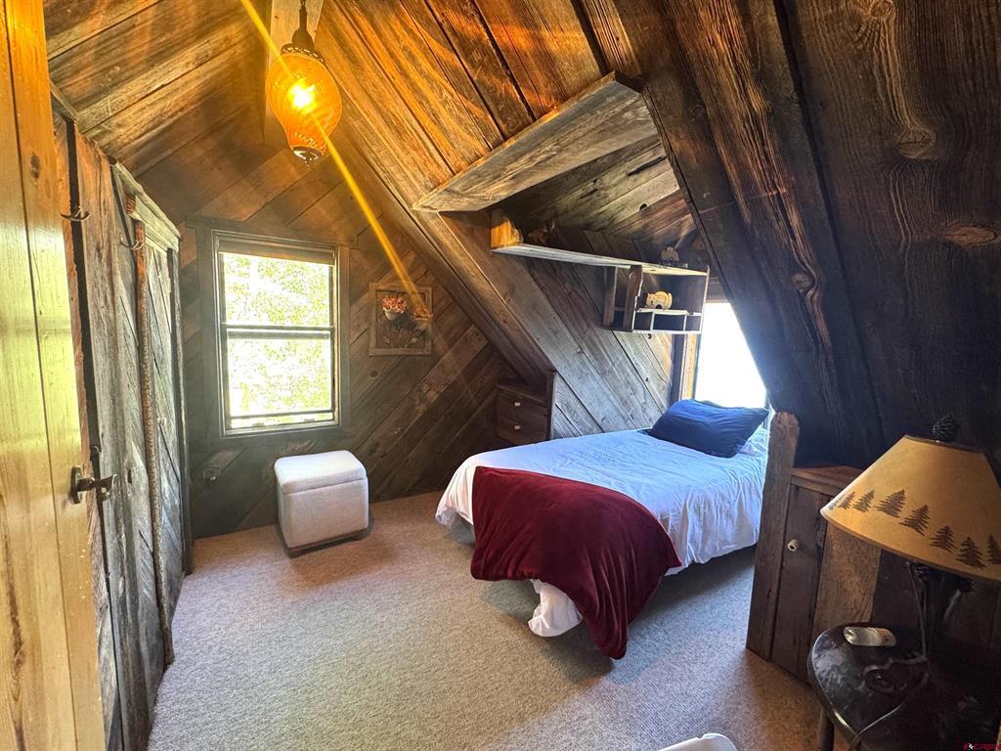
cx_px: 500
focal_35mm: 14
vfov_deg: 85.7
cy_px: 376
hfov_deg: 102.1
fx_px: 405
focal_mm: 2.22
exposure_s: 1/60
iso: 400
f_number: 2.2
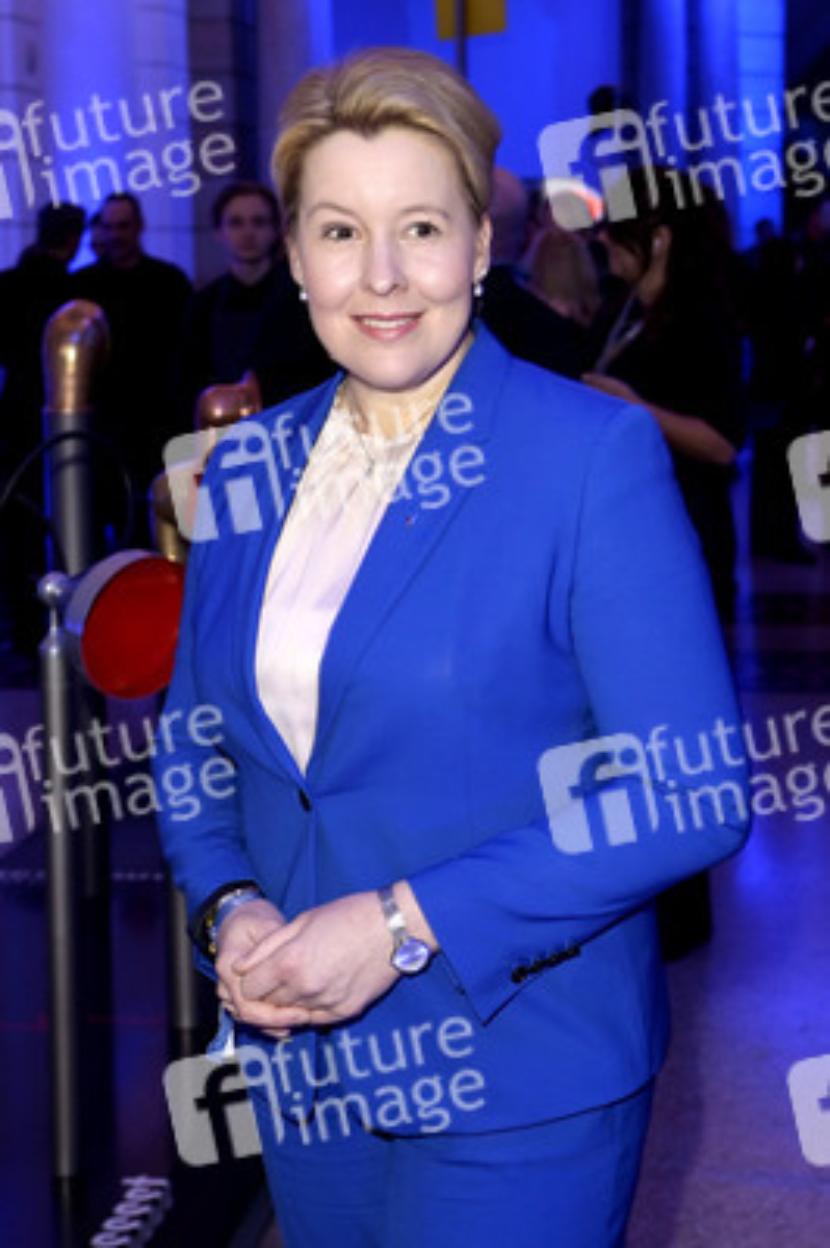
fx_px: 1905
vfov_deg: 36.3
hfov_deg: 24.6
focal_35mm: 55
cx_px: 415
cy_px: 624
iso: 2000
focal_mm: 55
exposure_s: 1/50
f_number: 5.6
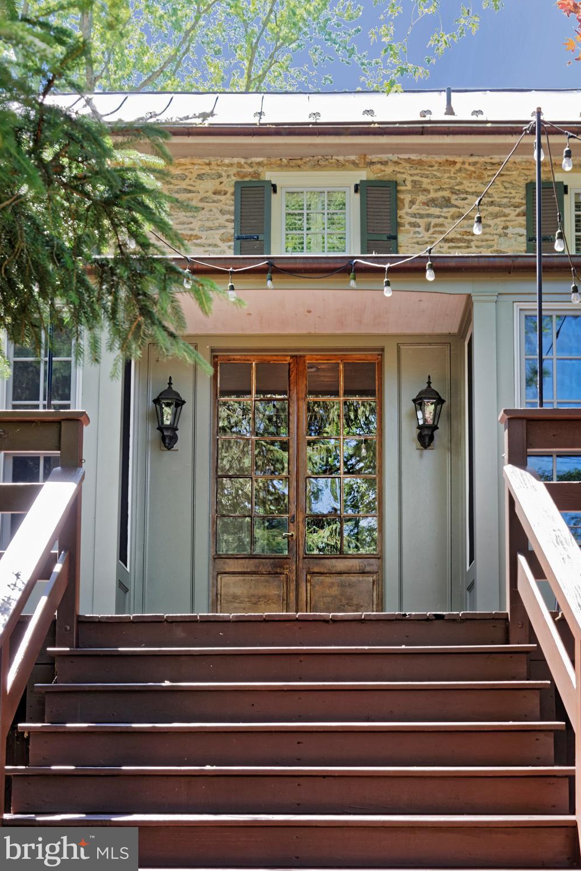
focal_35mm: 51
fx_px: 1235
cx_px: 290
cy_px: 430
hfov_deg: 26.5
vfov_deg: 38.9
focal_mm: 50
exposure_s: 1/40
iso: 400
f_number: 8
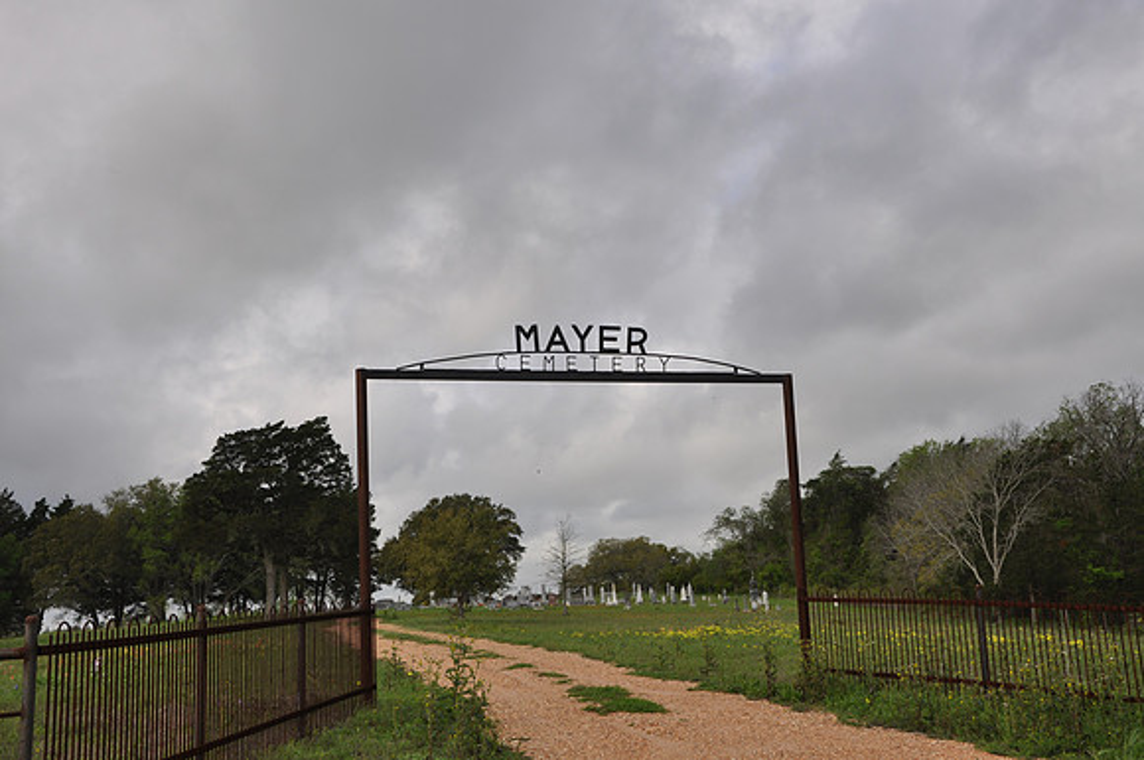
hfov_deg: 46.5
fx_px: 1333
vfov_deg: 31.8
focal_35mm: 42
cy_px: 380
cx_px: 572
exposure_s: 1/200
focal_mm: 28
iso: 200
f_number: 7.1
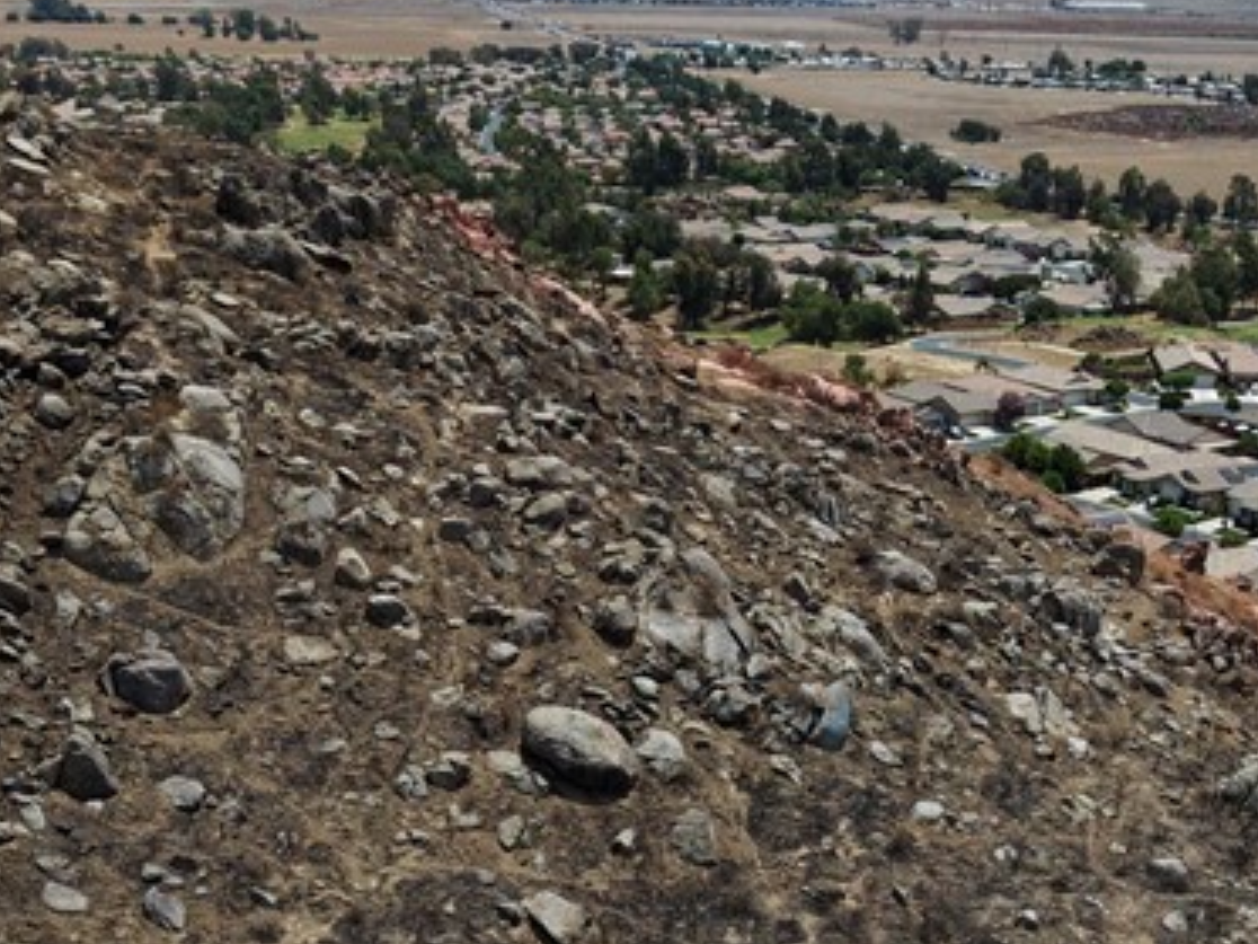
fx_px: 2399
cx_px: 967
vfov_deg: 20.8
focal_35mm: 66
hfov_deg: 28.9
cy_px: 1117
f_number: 1.8
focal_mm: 8.67
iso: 100
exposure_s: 1/125
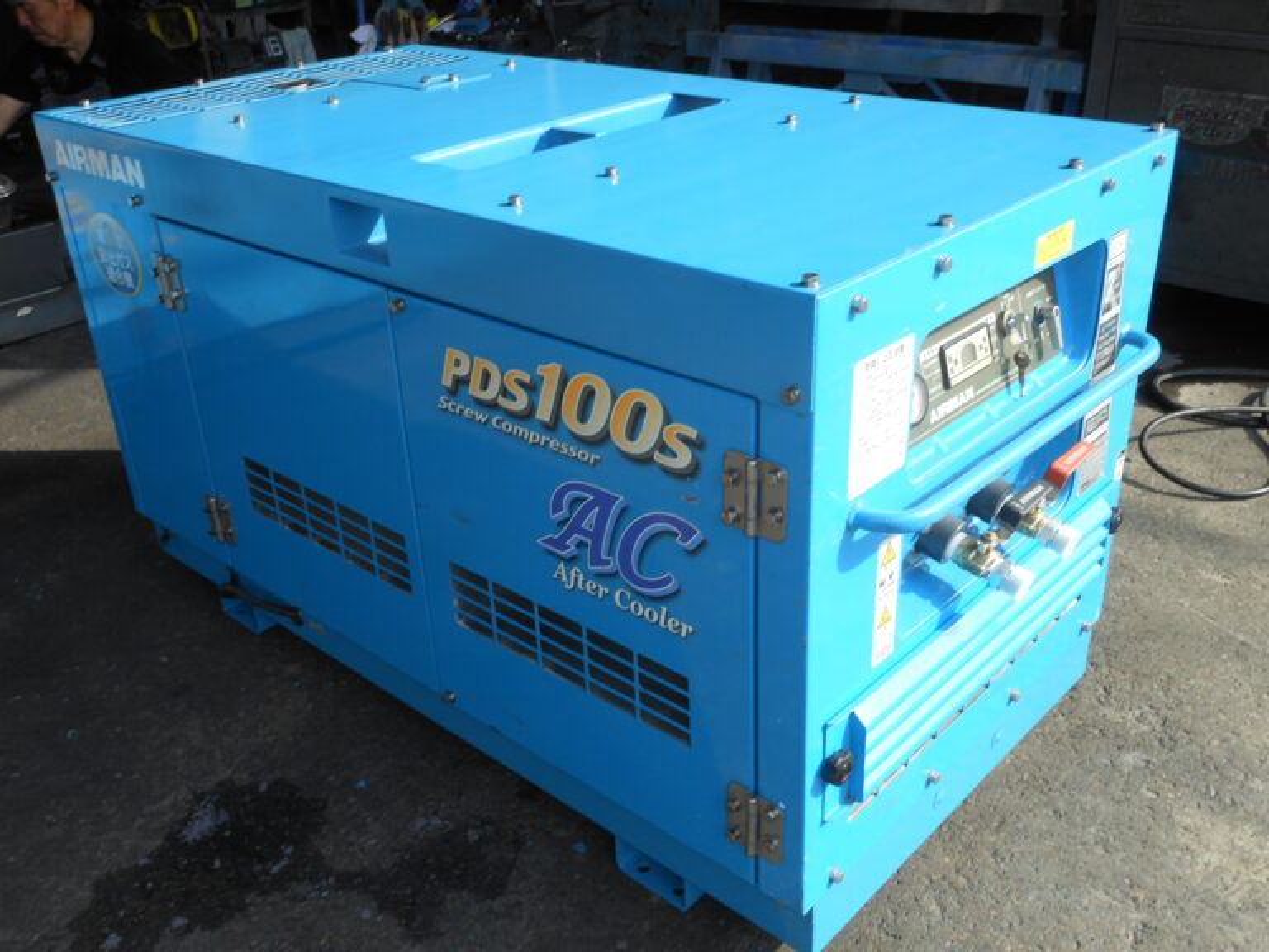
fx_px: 1210
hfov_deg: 55.4
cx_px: 634
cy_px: 476
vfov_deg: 42.9
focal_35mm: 33
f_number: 4
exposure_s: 1/160
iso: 80
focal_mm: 5.9
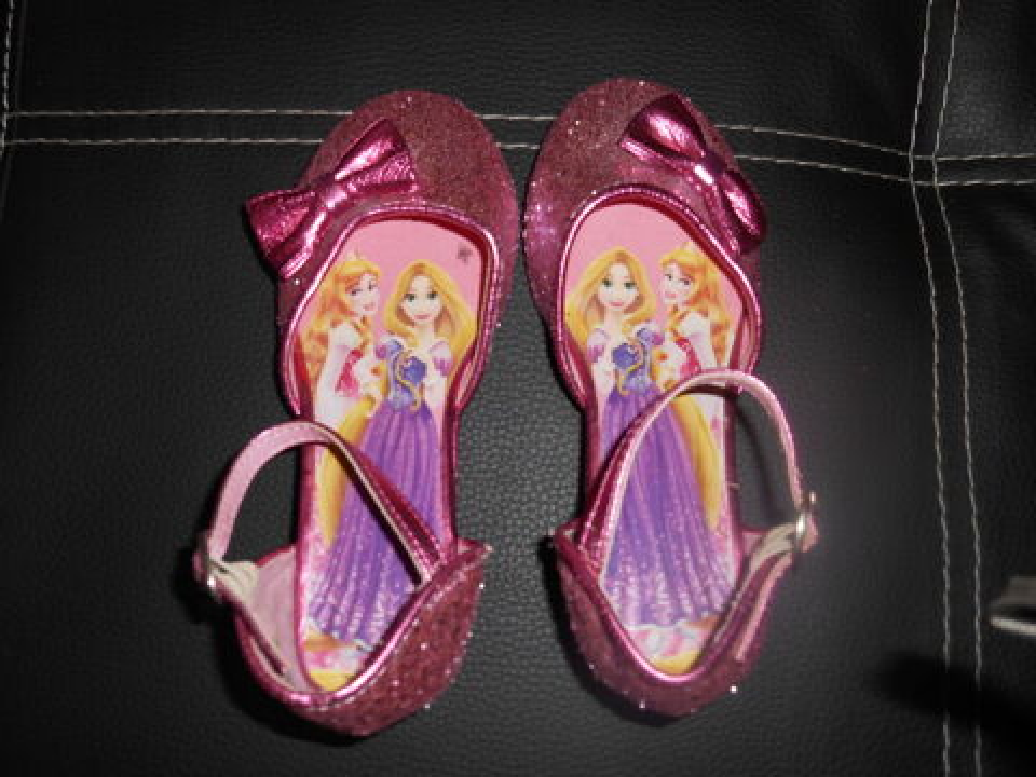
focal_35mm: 35
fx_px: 1047
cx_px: 518
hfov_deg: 52.6
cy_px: 388
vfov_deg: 40.7
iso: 80
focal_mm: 6.3
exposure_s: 1/30
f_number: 3.7
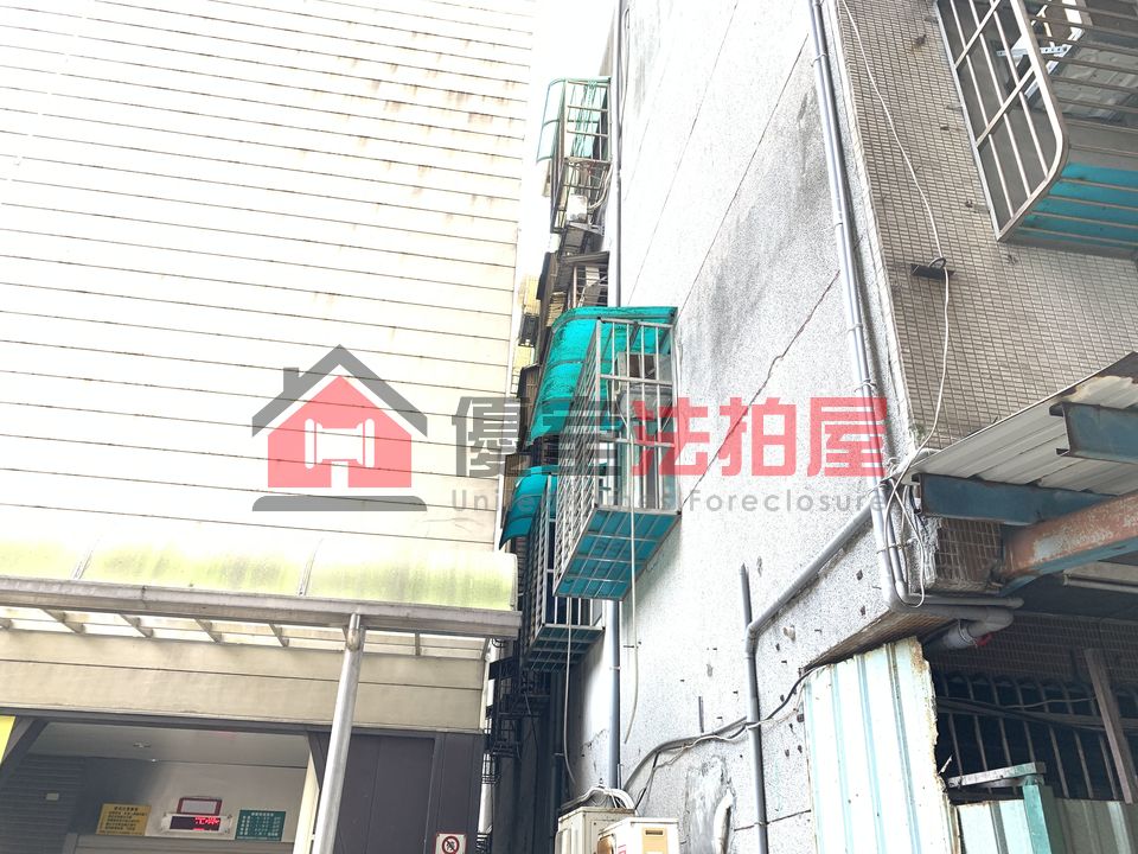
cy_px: 427
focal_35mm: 26
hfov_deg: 67.3
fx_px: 855
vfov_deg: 53.1
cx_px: 569
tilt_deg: +28.6
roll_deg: -2.8
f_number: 1.8
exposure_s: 1/121
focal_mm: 4.25
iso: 64
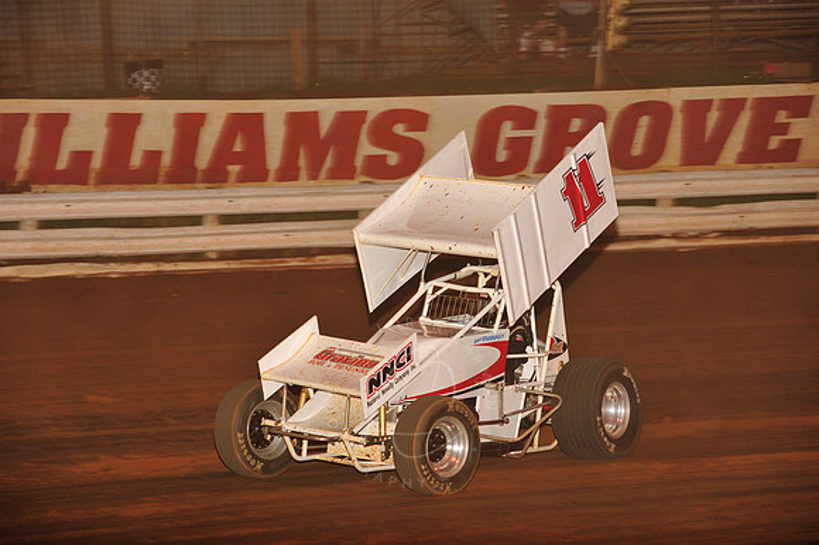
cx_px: 410
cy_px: 272
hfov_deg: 15.2
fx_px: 3069
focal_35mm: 135
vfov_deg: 10.1
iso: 800
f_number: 6.3
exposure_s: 1/320
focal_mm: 135
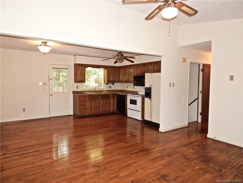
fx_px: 161
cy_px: 92
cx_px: 122
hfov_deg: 73.9
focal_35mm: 23
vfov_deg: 58.9
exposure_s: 1/30
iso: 200
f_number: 3
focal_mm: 4
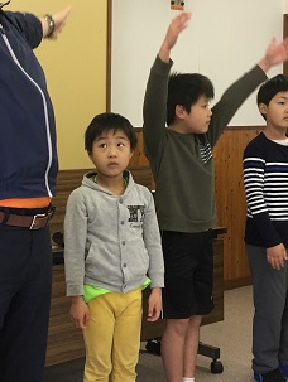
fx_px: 720
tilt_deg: -3.9
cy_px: 190
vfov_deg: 29.8
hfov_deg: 22.5
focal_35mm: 65
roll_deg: +1.8
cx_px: 88
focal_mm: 4.15
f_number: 2.2
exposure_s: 1/30
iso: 100
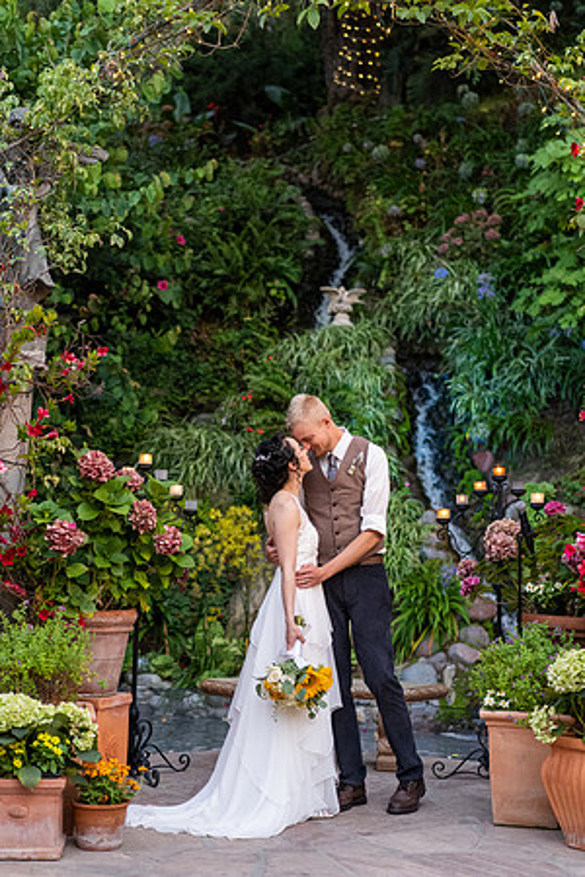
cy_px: 438
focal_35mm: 55
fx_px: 1341
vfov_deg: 36.2
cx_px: 292
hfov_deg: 24.6
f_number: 2.2
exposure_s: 1/320
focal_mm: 55
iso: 500
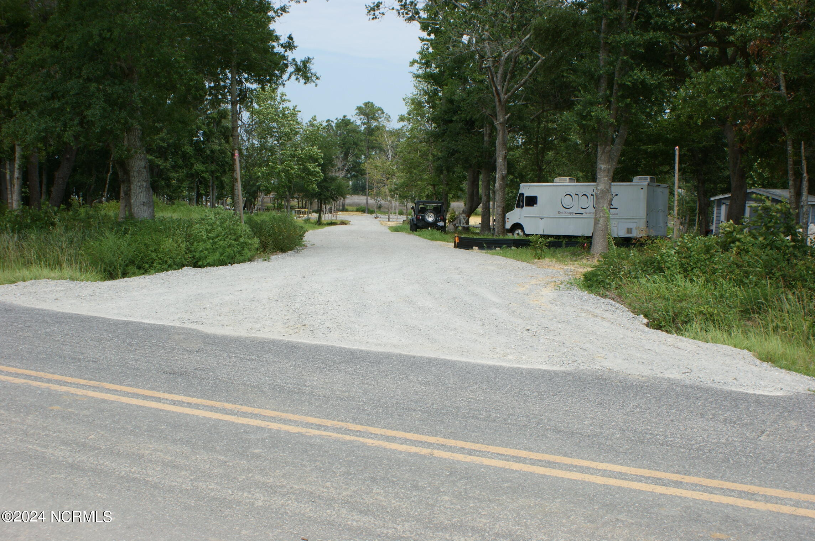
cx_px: 408
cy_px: 270
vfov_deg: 34.1
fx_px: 882
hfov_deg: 49.6
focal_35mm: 39
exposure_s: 1/160
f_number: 11
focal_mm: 26
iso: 100
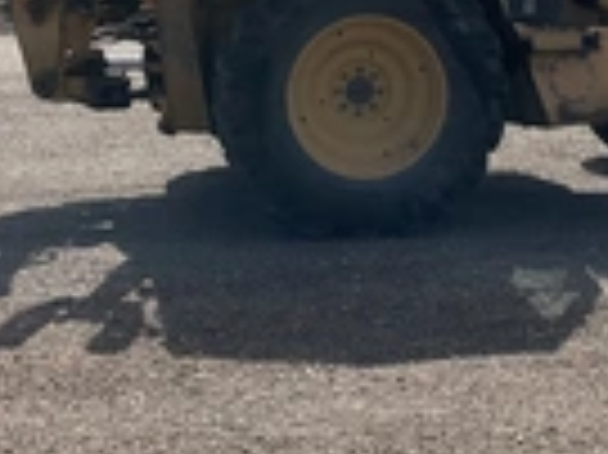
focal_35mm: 86
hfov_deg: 22.7
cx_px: 419
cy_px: -108
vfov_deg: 16.4
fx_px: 1509
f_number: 1.8
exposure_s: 1/4065
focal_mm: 3
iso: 25
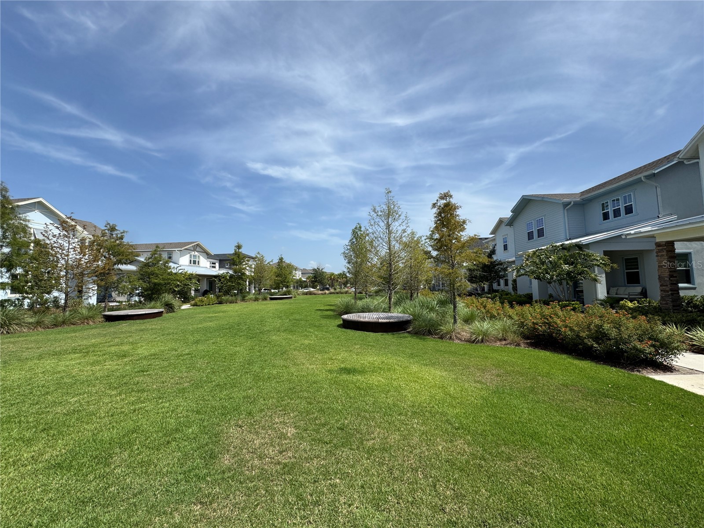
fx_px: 285
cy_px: 264
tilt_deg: +4.2
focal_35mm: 14
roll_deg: +0.9
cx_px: 352
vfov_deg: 85.7
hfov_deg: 102.1
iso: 50
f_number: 2.2
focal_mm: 2.22
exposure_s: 1/2415
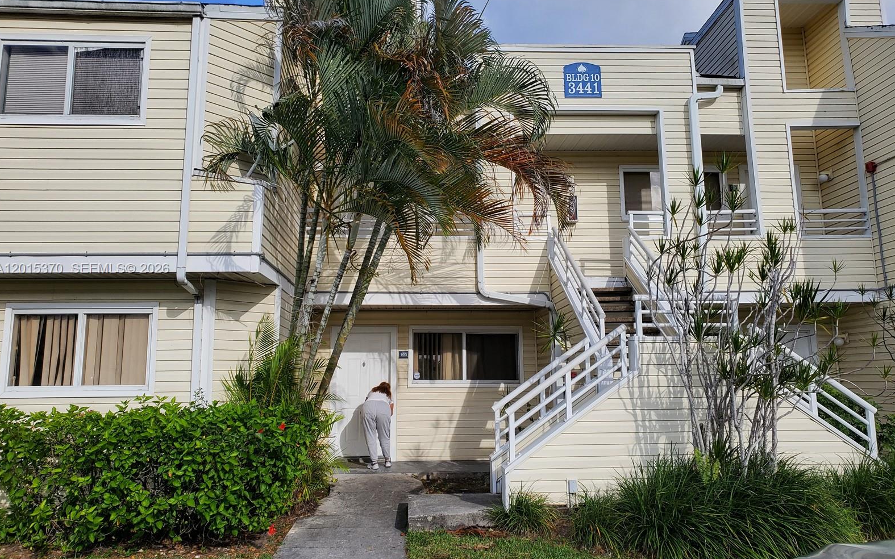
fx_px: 683
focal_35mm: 28
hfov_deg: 66.5
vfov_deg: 44.5
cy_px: 269
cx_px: 447
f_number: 2.4
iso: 50
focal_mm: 4.3
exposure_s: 1/1222
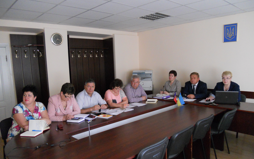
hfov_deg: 64.6
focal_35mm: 29
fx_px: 201
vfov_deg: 43.1
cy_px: 84
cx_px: 126
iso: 400
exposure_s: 1/30
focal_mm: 4.9
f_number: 3.2
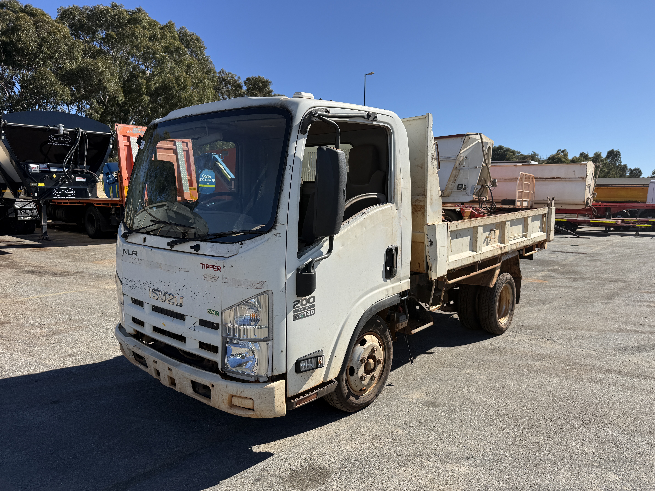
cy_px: 246
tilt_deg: -4.7
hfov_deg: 71.6
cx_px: 328
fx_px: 454
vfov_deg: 56.8
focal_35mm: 24
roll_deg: -1.4
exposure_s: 1/4167
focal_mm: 6.76
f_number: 1.78
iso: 80
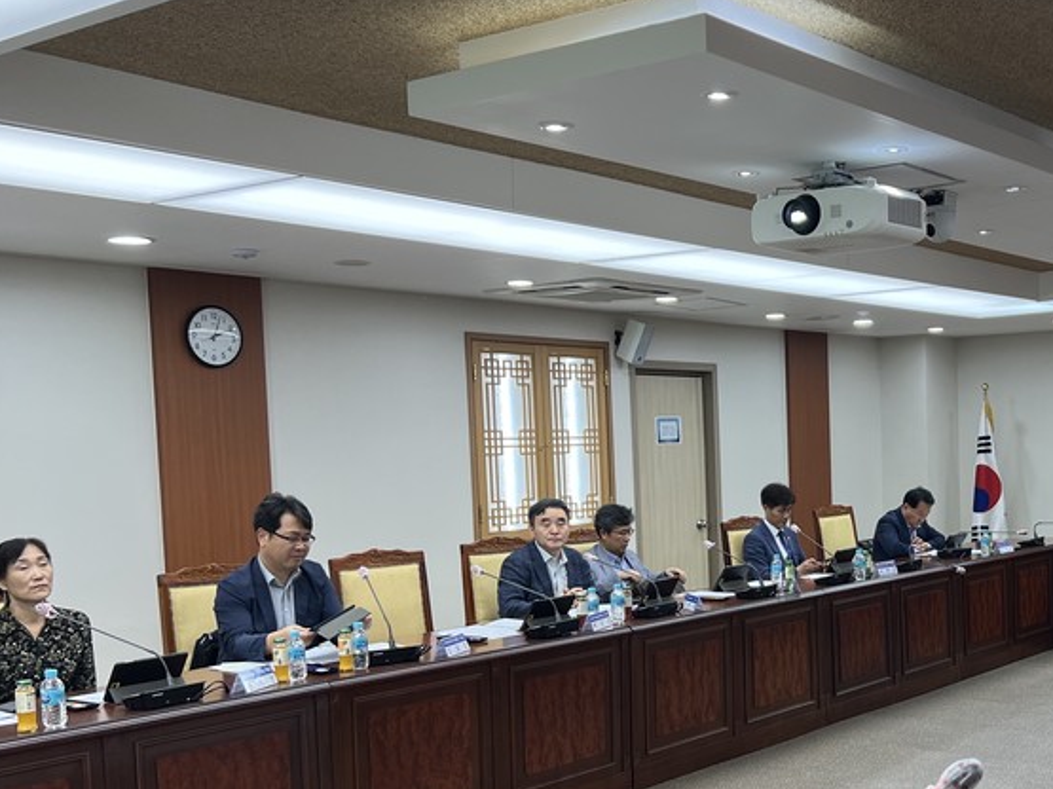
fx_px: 1369
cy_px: 520
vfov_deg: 31.9
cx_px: 867
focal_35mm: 45
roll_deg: +1.0
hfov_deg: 40.1
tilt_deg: -5.0
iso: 64
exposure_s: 1/120
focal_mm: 5.7
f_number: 1.5
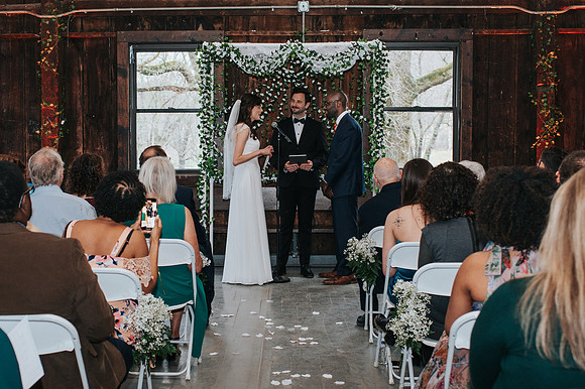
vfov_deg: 22.6
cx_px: 240
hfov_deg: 33.4
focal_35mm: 60
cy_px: 197
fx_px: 972
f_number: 3.2
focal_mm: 35
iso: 1000
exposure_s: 1/200
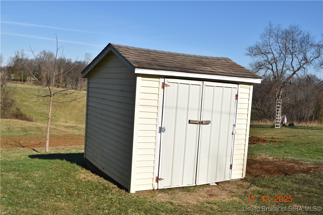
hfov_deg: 53.1
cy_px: 108
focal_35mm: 36
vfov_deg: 36.9
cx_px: 162
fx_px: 323
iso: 200
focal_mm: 24
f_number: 11
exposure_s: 1/500
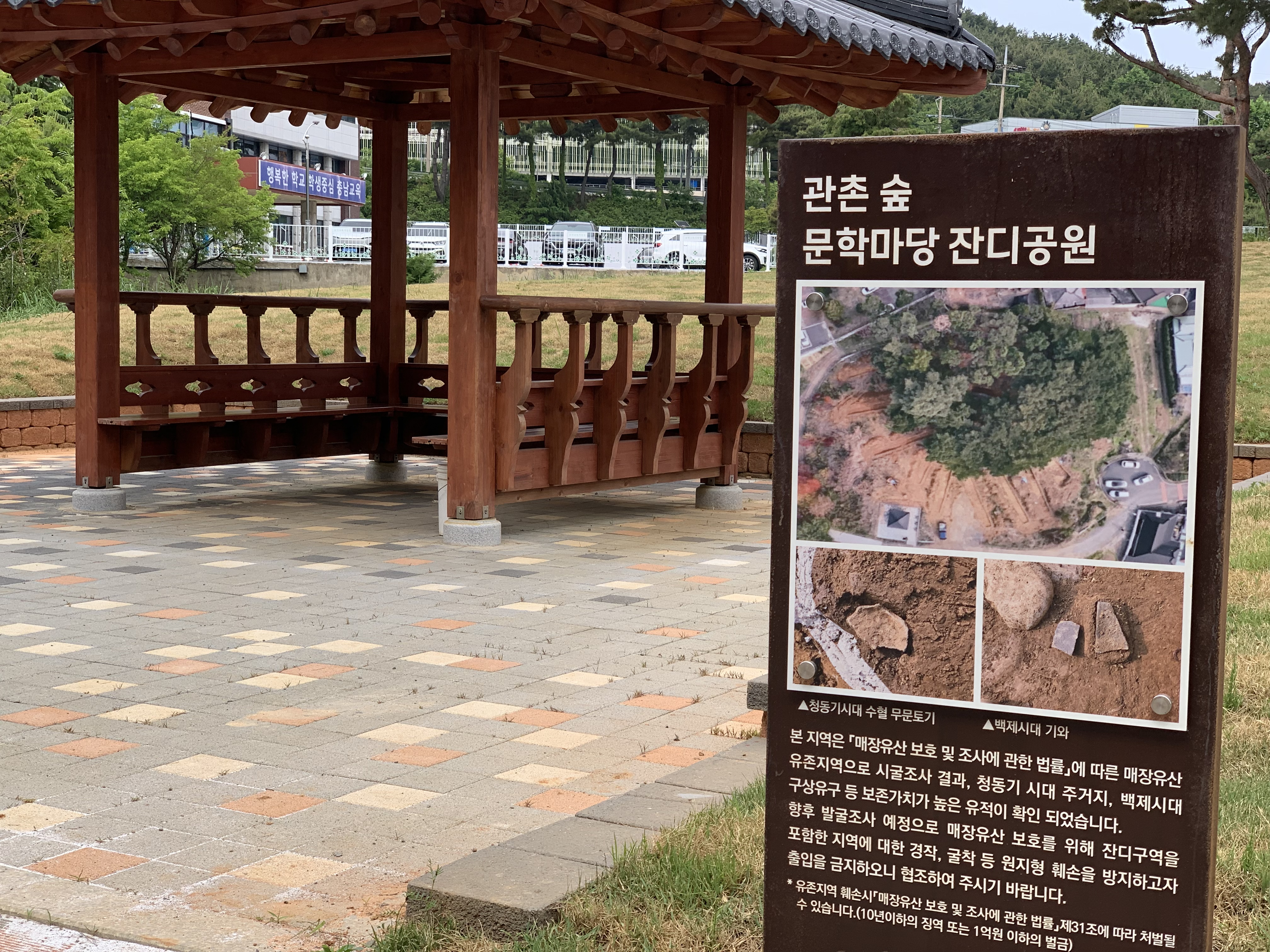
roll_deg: -0.7
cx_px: 635
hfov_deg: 36.8
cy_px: 476
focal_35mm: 52
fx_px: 1908
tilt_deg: -4.3
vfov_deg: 28.0
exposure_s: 1/648
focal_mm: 6
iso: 16
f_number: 2.4
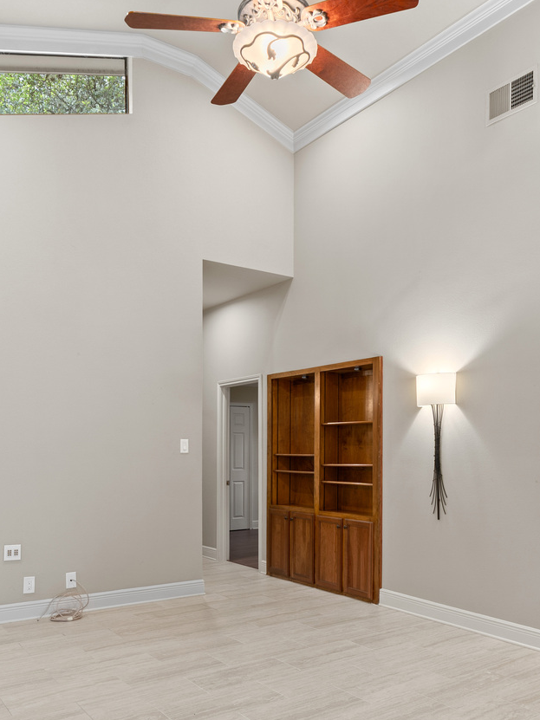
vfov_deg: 58.9
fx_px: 624
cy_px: 464
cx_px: 291
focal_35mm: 30
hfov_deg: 46.7
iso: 320
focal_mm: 16
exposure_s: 1/1.25
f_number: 7.1
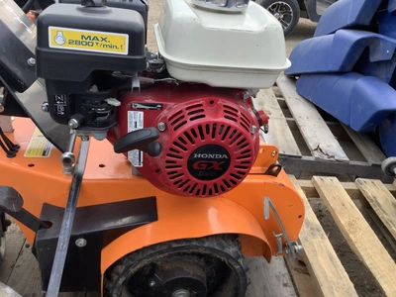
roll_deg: -8.8
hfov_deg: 58.4
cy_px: 148
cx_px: 198
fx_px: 355
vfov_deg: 45.4
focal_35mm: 31
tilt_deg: -30.6
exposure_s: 1/120
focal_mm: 3.3
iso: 40
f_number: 2.4
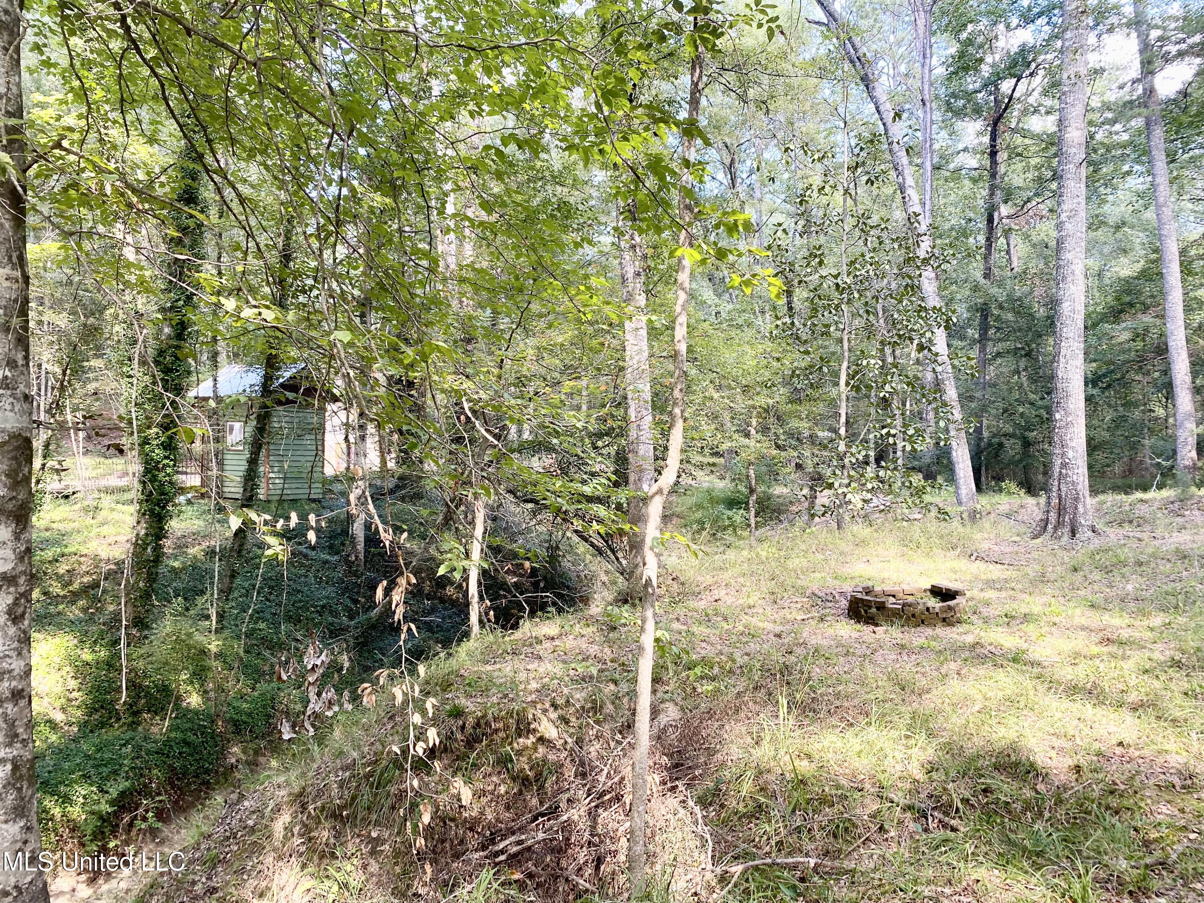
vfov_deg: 53.1
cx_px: 602
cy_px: 452
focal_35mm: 26
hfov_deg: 67.3
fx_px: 904
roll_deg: +0.2
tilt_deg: +2.1
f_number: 1.8
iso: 64
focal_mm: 4.25
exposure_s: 1/122
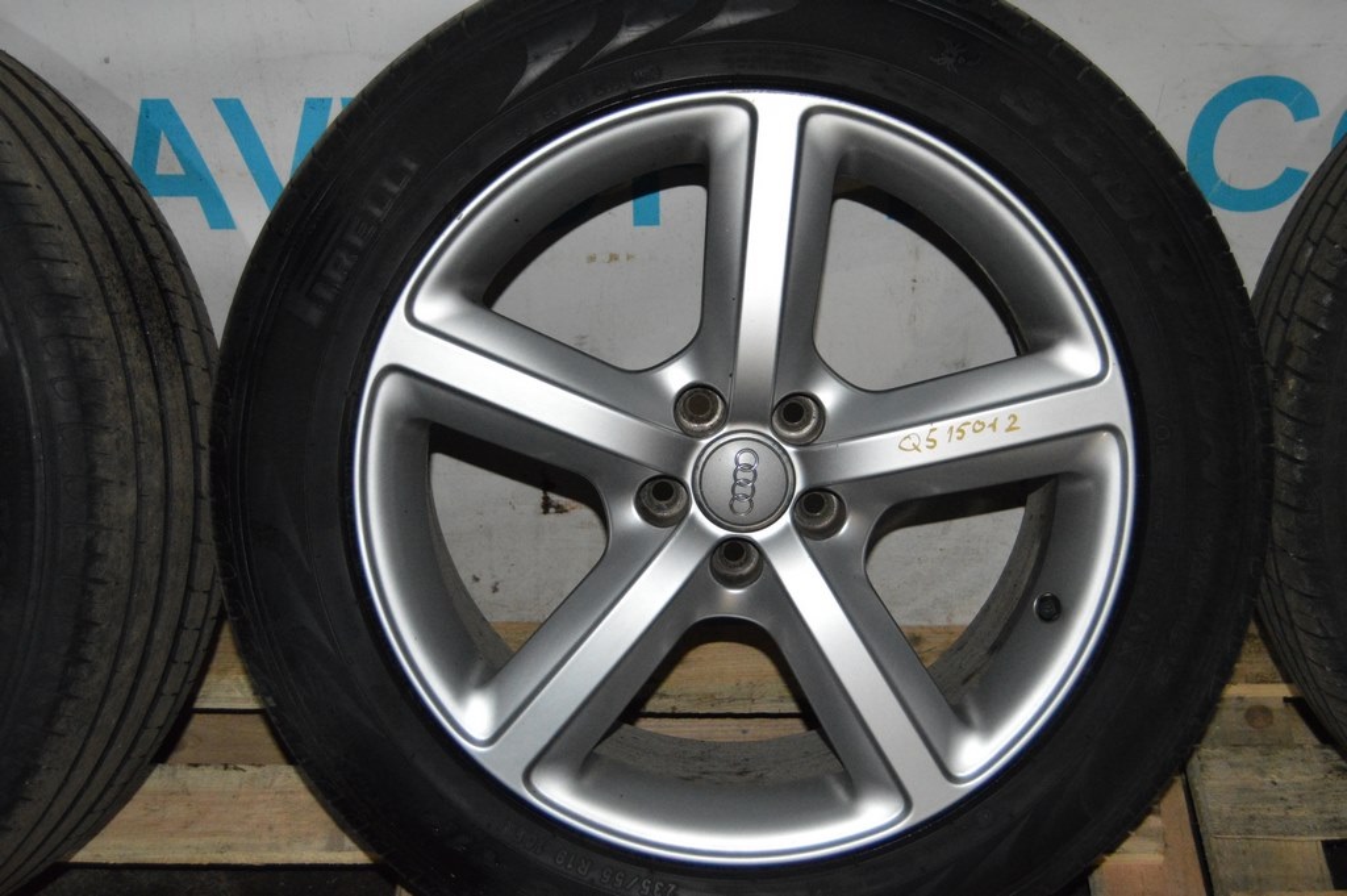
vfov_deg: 28.0
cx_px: 674
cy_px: 448
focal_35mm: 48
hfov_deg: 41.1
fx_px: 1795
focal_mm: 32
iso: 3200
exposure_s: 1/60
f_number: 4.5
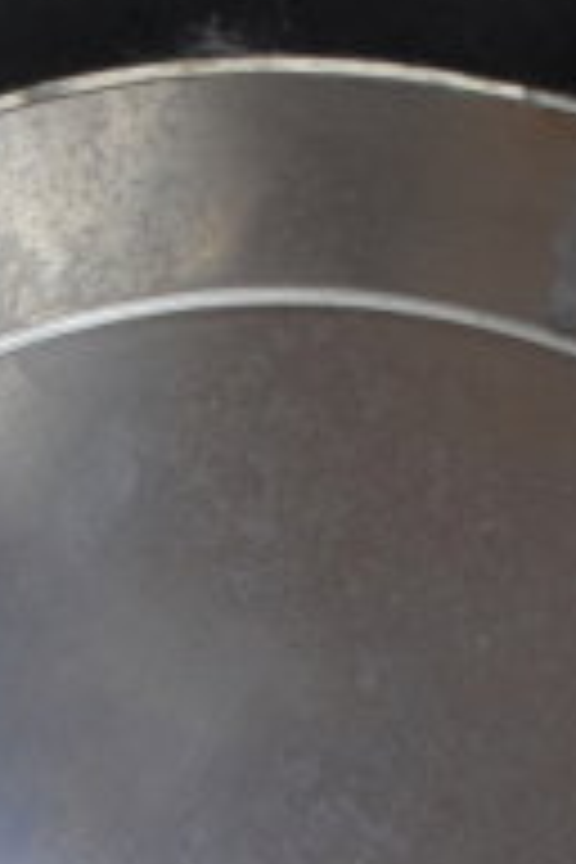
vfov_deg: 9.7
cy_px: 1843
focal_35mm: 193
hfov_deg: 7.1
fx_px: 4641
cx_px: 396
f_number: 4
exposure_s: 1/40
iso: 900
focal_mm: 27
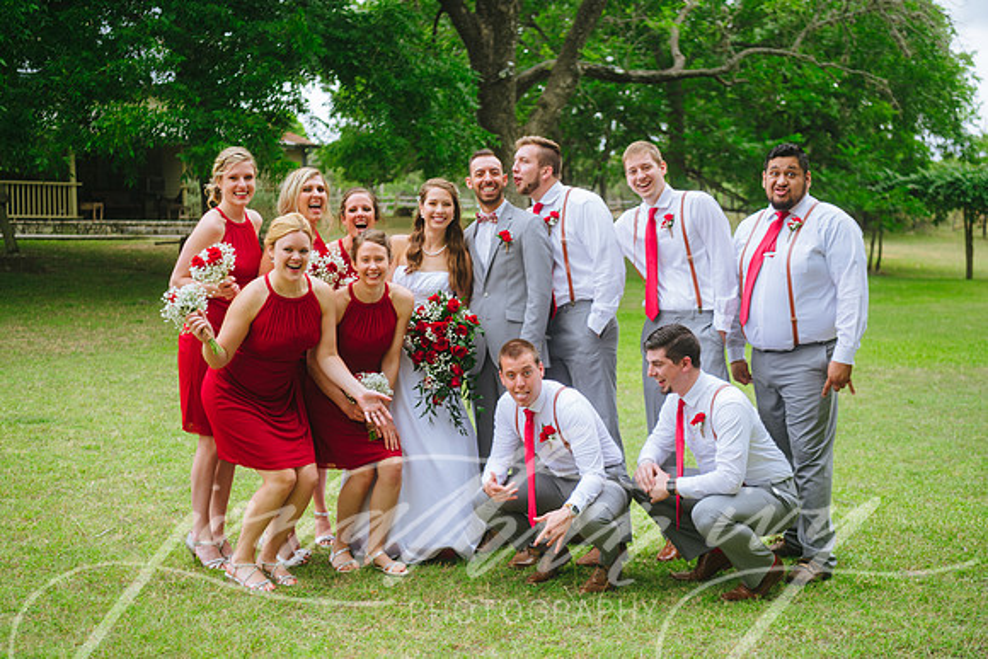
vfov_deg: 27.0
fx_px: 1372
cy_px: 330
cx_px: 494
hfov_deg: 39.6
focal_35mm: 50
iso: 100
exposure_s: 1/200
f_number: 2.8
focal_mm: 50
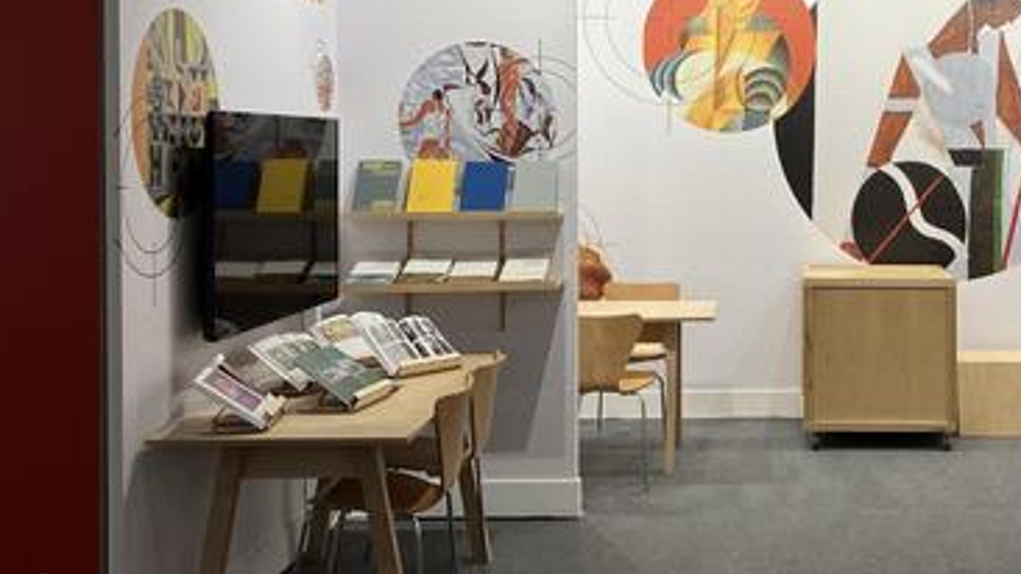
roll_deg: -0.4
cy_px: 176
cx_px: 798
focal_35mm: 50
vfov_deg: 23.8
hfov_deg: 39.9
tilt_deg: +0.0
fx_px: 1354
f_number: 1.8
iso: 80
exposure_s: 1/100
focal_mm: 3.99
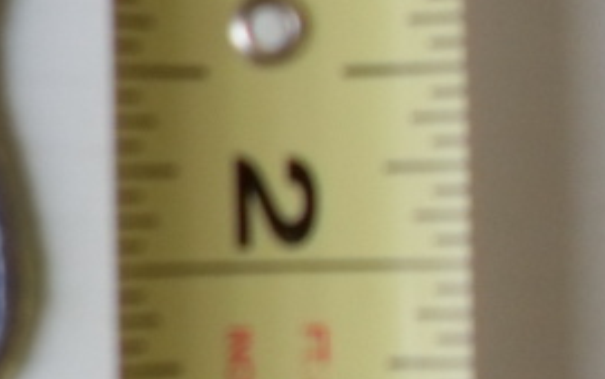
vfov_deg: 9.6
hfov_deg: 14.1
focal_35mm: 136
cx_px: -364
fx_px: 2245
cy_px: 87
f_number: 2.8
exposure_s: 1/45
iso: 160
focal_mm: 6.3
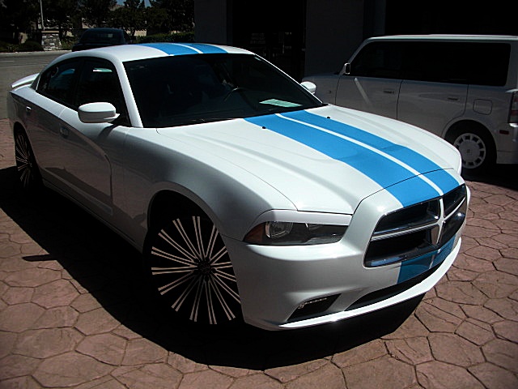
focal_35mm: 36
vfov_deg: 39.7
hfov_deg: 51.4
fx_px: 539
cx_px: 259
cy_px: 194
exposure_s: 1/250
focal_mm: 6.3
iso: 50
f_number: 7.9
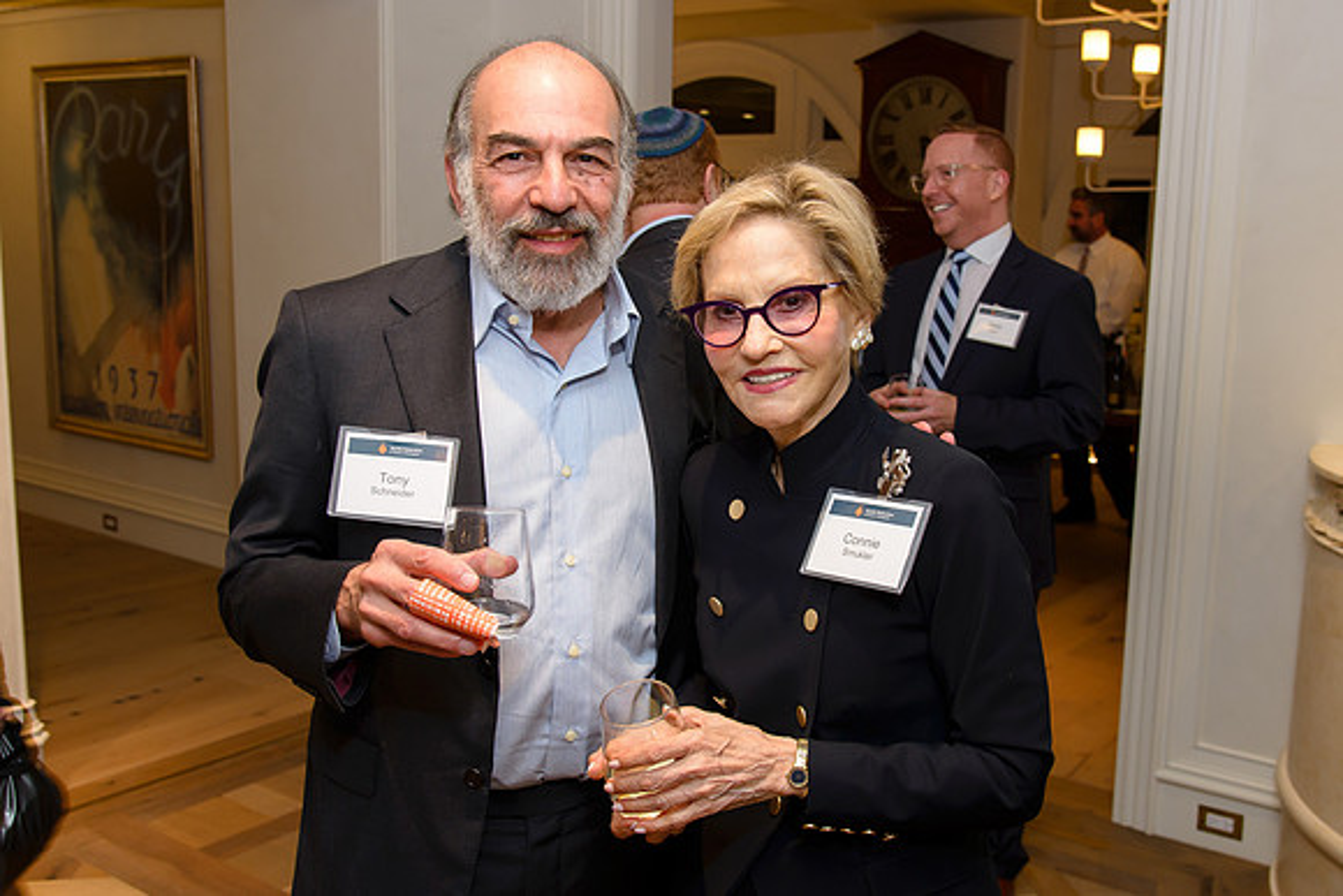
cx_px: 751
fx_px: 1394
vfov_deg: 35.6
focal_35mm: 37
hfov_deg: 51.3
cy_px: 449
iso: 800
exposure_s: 1/40
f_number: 5.6
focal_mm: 31
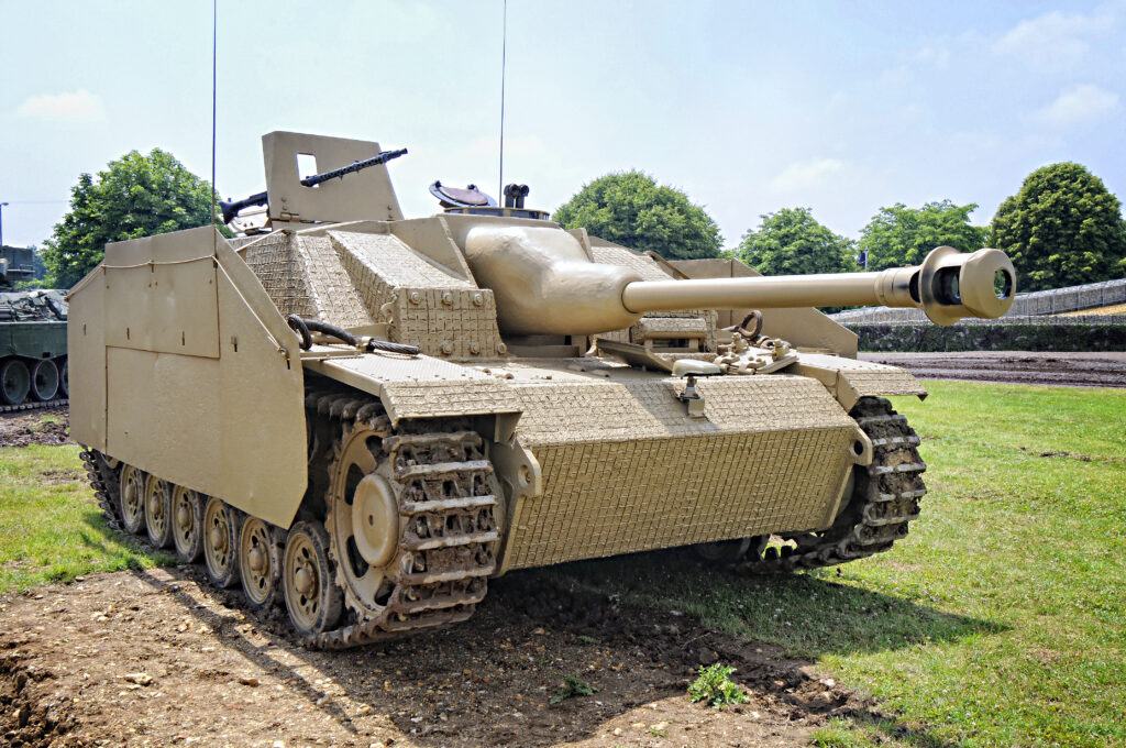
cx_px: 563
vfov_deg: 36.8
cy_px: 374
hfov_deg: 53.2
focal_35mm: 36
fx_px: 1125
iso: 400
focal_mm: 24
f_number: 11
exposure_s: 1/250
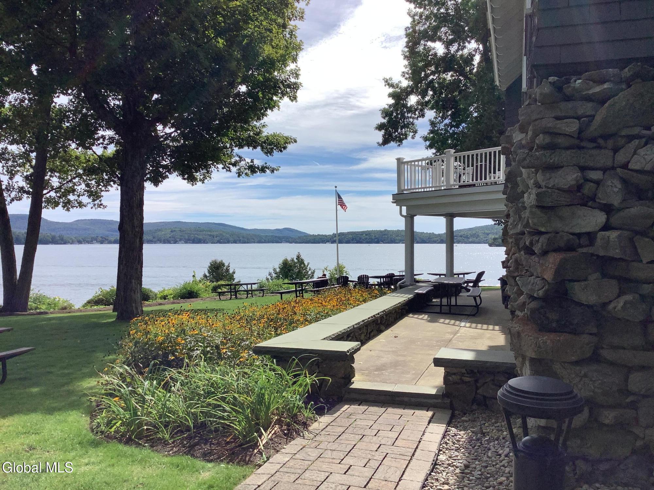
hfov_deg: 58.4
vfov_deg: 45.4
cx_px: 327
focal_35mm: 31
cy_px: 245
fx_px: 586
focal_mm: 3.3
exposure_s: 1/1894
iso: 25
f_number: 2.4
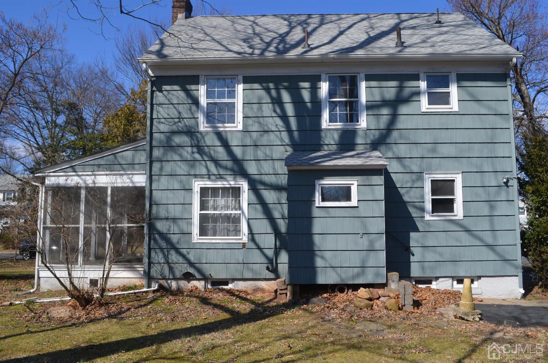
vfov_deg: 43.4
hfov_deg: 62.1
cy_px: 182
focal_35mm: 30
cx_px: 274
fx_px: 456
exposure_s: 1/250
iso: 100
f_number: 8
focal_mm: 20
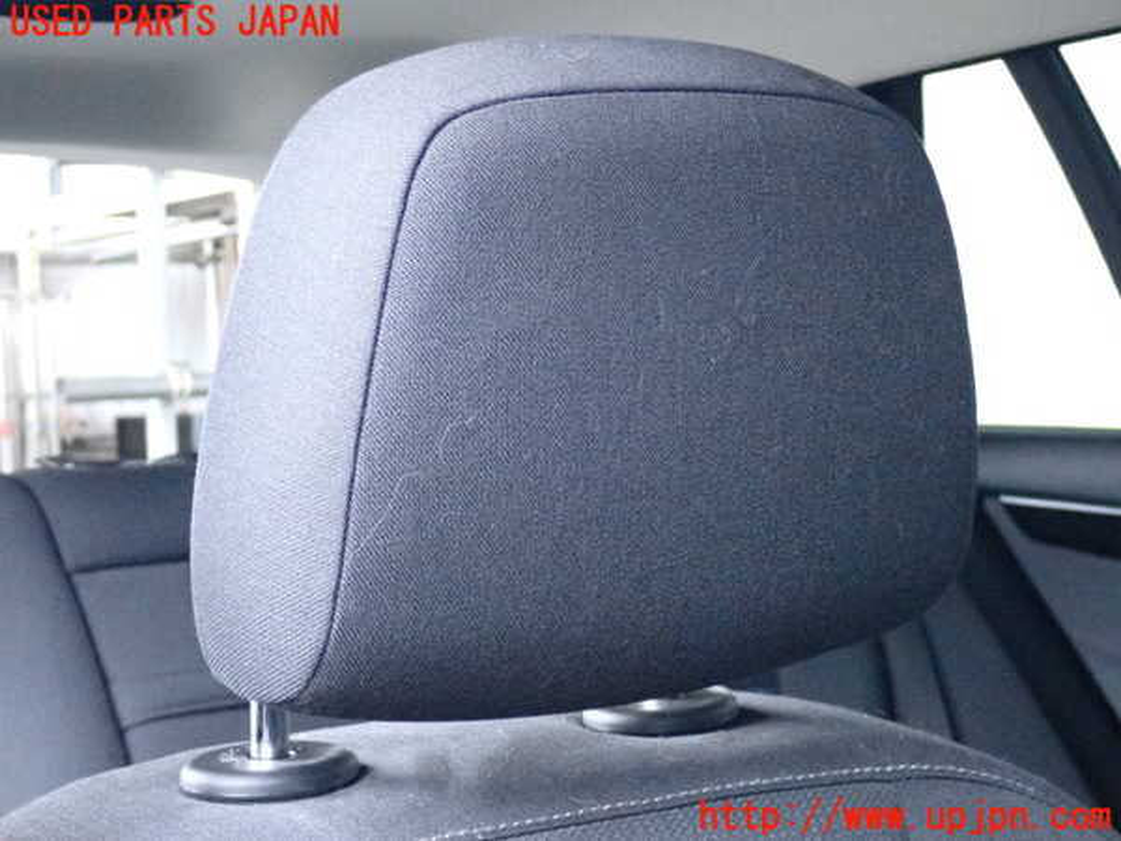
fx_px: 2494
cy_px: 420
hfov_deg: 25.3
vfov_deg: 19.1
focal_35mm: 77
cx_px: 560
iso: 4000
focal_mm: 13.65
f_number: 4.1
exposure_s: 1/125
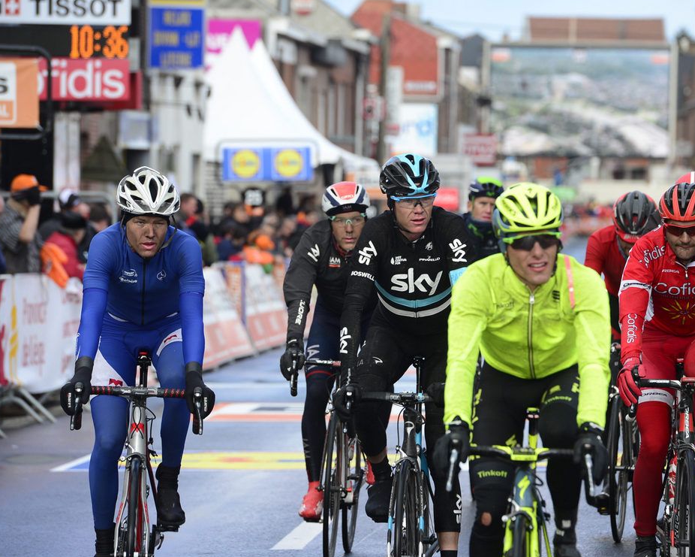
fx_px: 4999
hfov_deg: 8.0
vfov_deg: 6.4
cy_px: 288
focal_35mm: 243
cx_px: 408
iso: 200
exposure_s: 1/250
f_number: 6.3
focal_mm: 200
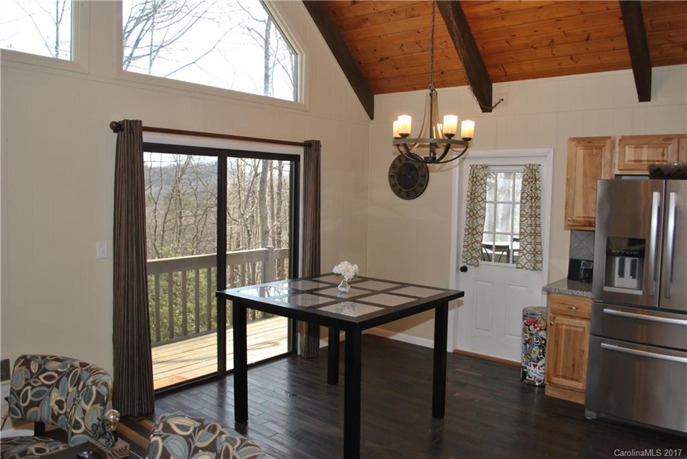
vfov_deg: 48.0
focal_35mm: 27
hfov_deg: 67.4
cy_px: 230
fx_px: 516
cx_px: 344
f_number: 4
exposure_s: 1/100
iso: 200
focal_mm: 18
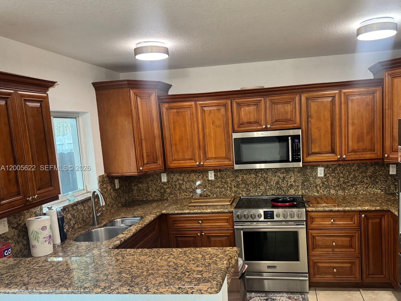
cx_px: 233
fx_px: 324
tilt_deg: -7.1
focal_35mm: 28
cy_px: 168
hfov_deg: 63.1
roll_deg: +3.1
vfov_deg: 49.7
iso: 320
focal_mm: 6.76
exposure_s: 1/60
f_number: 1.78
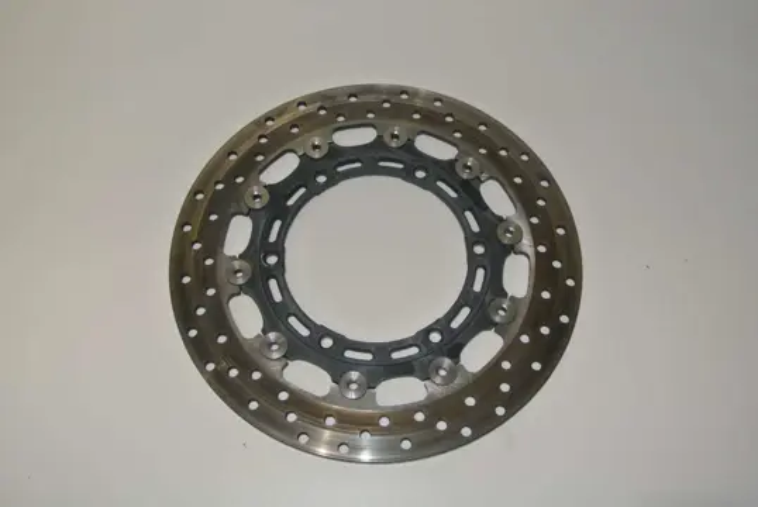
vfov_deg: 34.3
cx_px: 379
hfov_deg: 49.5
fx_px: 822
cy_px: 254
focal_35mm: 39
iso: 200
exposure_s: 1/60
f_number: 4
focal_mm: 14.5
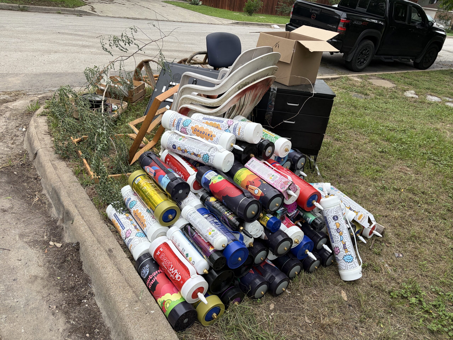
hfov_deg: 67.3
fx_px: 340
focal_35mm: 26
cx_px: 226
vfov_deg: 53.1
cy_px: 170
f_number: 1.6
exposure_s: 1/660
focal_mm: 5.96
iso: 50
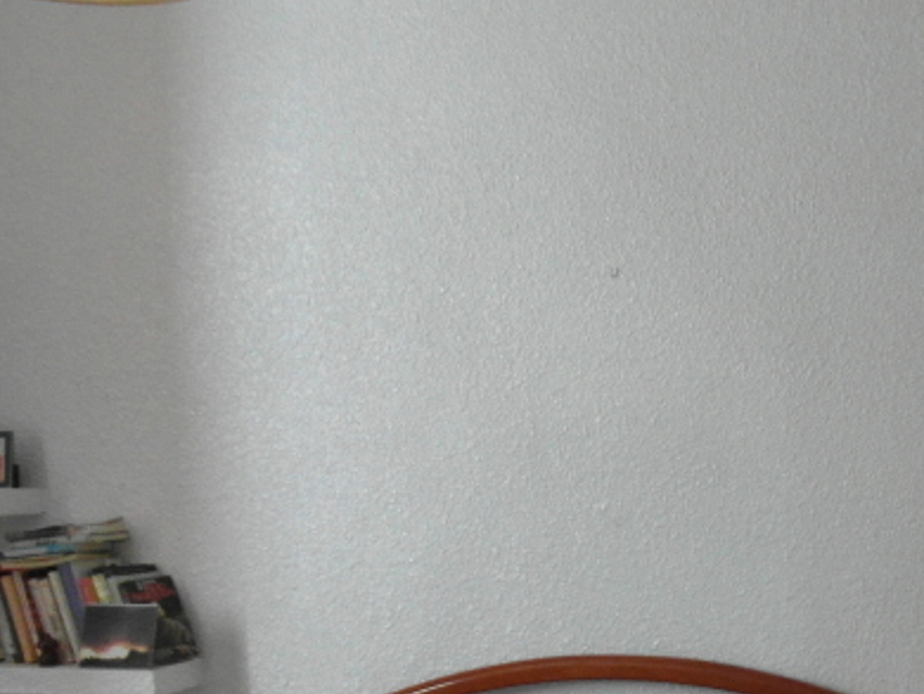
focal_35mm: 63
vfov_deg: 22.9
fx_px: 1683
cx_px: 770
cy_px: 585
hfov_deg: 29.8
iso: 480
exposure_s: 1/30
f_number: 3.2
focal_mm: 4
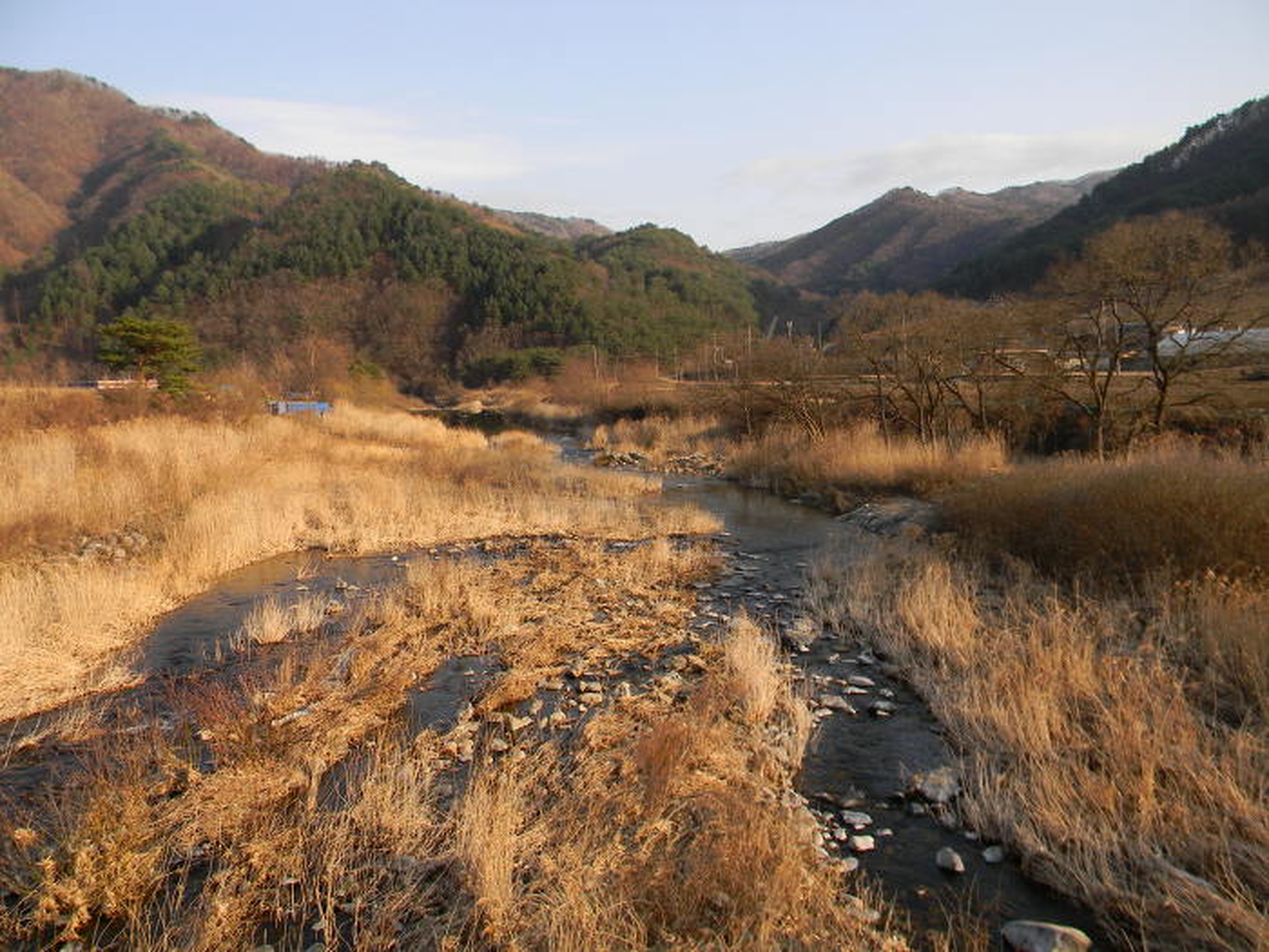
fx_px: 1026
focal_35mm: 28
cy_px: 476
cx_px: 634
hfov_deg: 63.4
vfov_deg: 49.7
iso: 80
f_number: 3.5
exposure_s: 1/436
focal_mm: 5
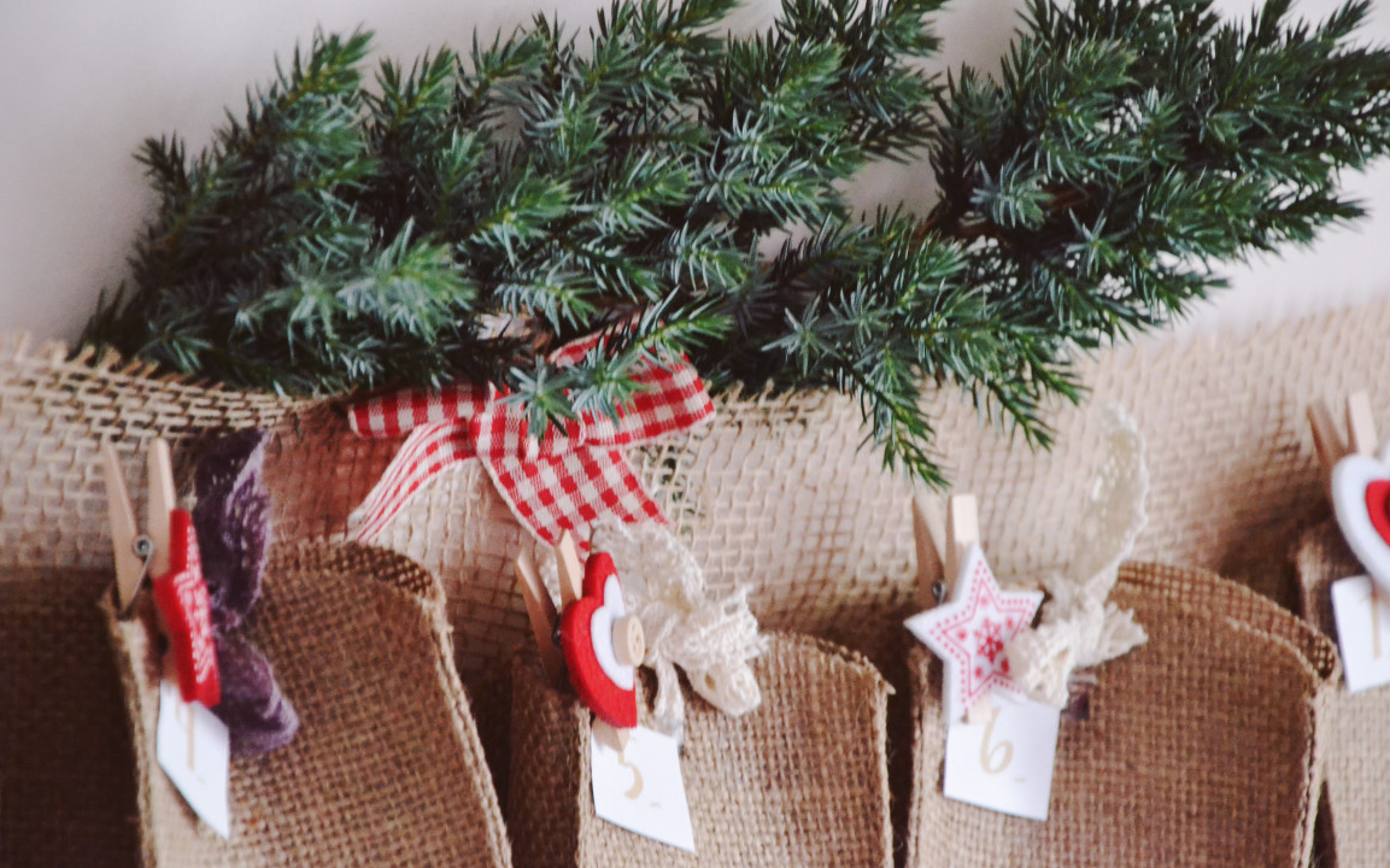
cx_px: 698
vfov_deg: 8.1
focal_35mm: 162
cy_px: 432
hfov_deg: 13.0
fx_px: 6117
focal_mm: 105
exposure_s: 1/15
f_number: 5.6
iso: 3200
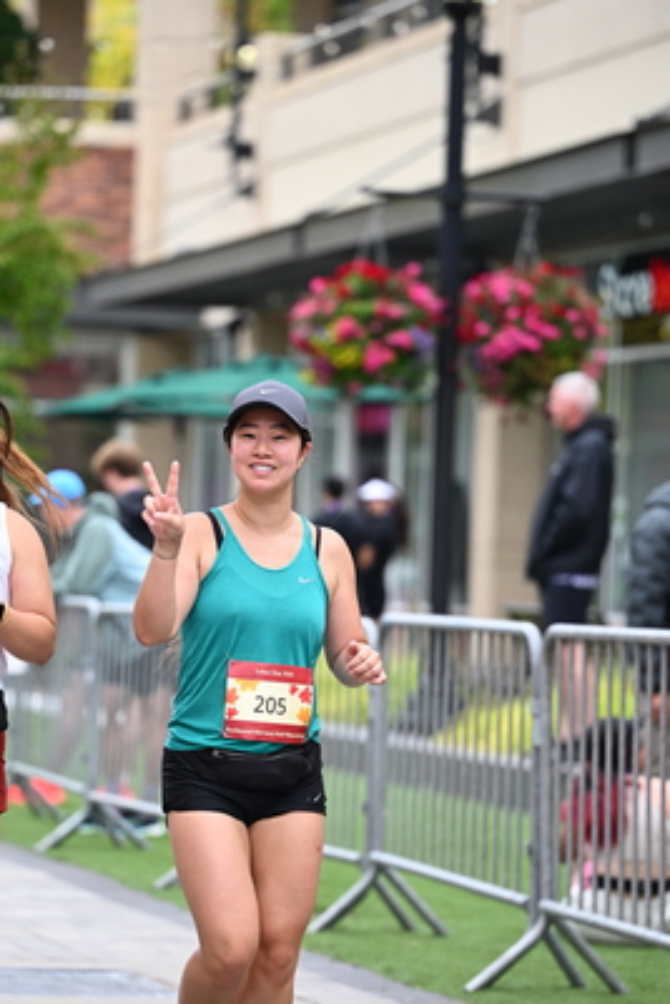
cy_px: 575
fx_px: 4797
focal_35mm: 172
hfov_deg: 8.0
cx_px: 245
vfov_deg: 11.9
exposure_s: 1/1600
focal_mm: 125
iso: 640
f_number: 2.8
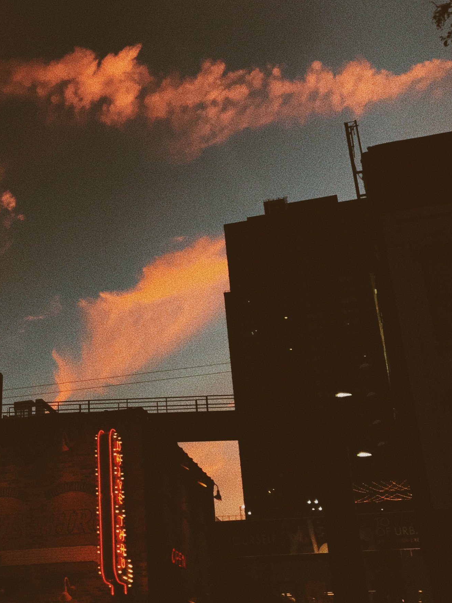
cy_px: 250
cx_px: 36
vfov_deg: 36.1
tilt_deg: +26.4
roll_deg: -0.4
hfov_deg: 26.5
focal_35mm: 53
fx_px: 923
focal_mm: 3.99
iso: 25
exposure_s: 1/120
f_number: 1.8
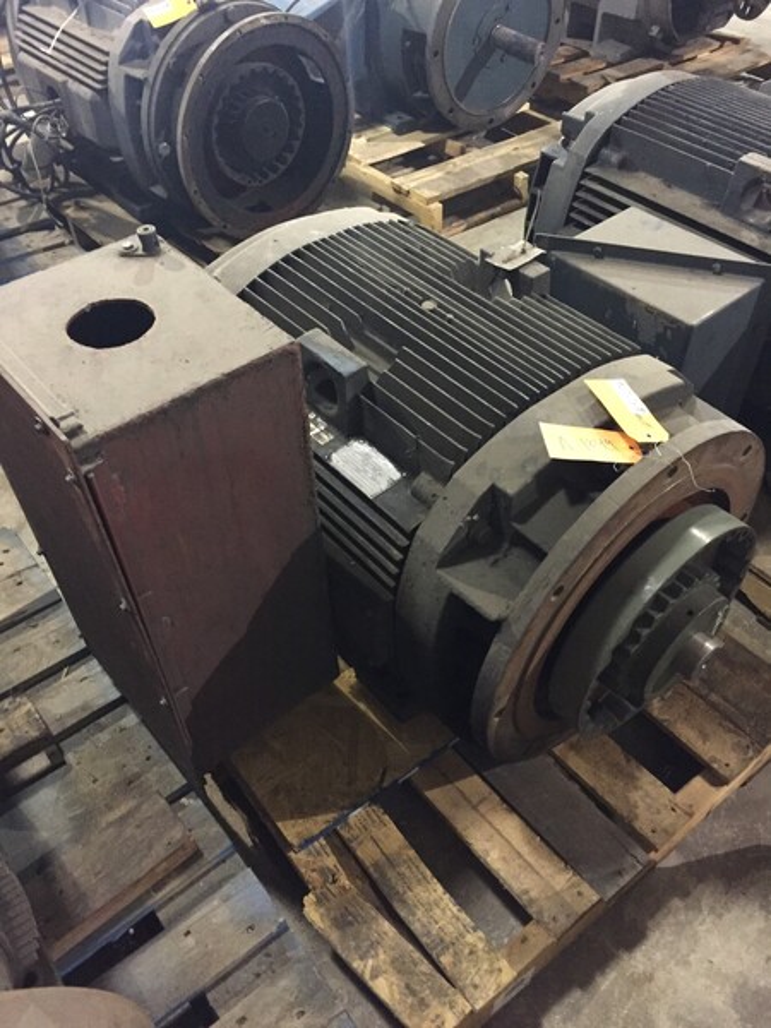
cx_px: 386
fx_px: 861
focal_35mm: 29
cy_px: 514
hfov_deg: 48.2
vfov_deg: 61.7
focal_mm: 4.15
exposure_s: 1/15
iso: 250
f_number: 2.2
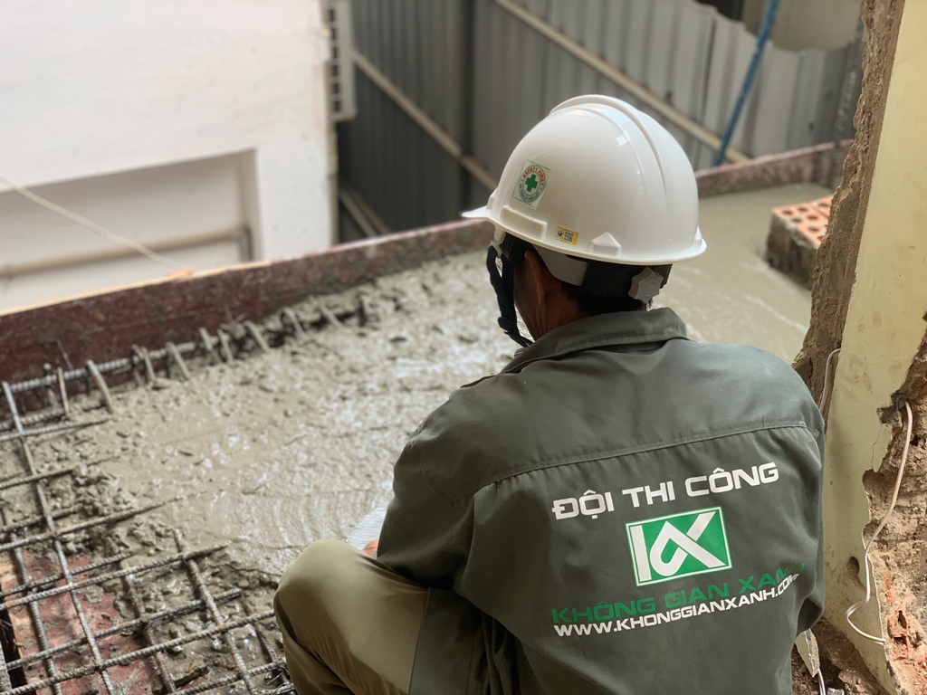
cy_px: 348
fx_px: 1393
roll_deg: -1.9
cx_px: 464
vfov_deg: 28.0
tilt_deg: -32.5
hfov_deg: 36.8
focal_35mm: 52
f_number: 2.4
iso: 50
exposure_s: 1/122
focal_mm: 6
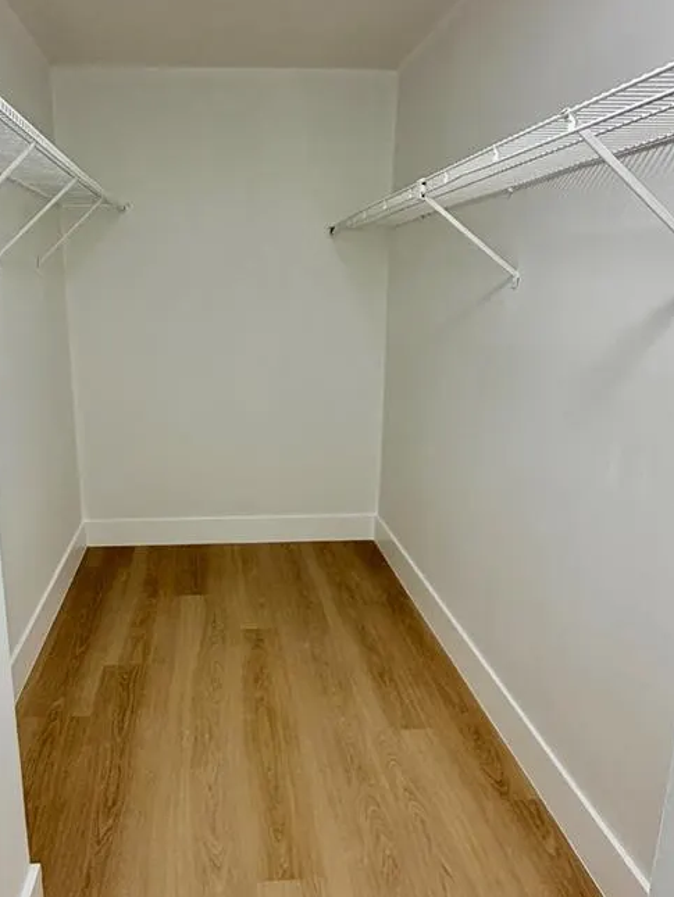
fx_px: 675
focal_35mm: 26
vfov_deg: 67.3
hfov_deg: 52.3
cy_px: 455
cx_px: 238
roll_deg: +1.0
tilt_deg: -12.4
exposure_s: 1/121
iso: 125
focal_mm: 2.22
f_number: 2.2
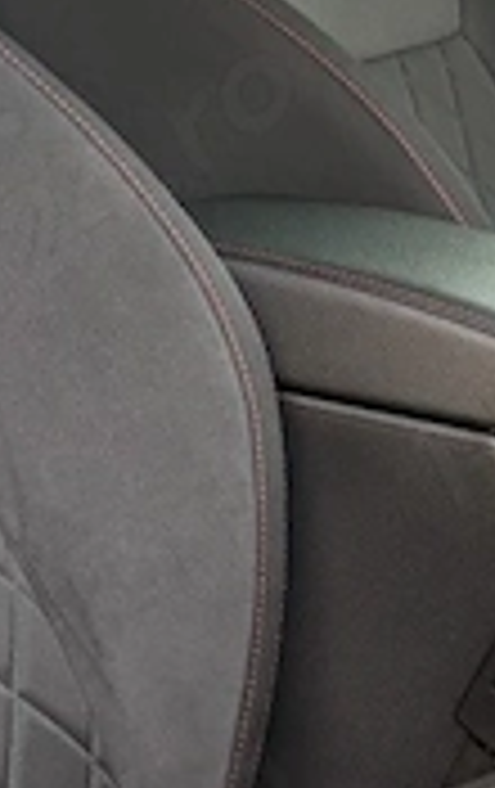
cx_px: 882
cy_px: 374
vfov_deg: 17.9
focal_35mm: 116
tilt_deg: -13.5
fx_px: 2494
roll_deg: -2.9
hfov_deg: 10.7
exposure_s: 1/188
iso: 100
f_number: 1.78
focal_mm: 6.76
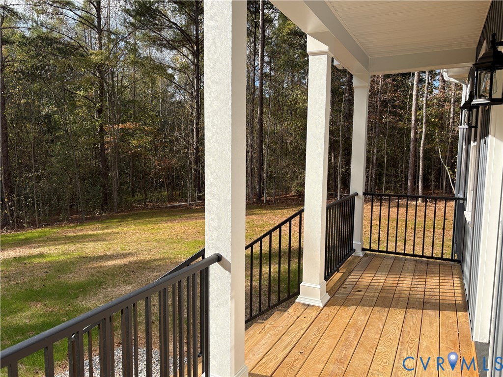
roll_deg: +0.1
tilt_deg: -5.9
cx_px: 252
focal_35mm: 26
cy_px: 188
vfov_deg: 53.1
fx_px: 378
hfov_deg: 67.3
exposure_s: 1/2538
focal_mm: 5.96
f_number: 1.6
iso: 50
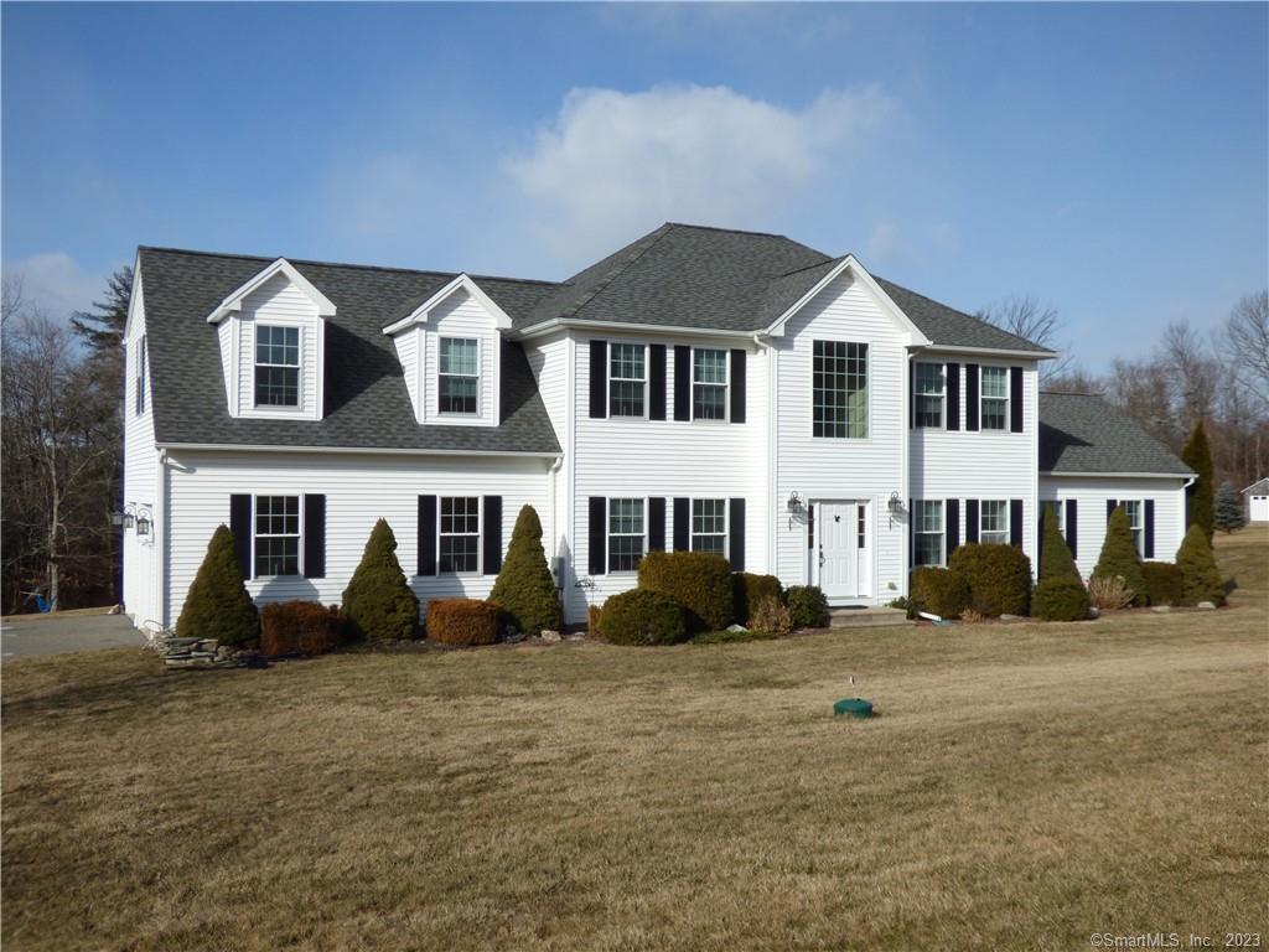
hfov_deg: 52.6
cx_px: 634
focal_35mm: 35
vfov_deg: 40.7
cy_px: 476
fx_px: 1283
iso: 100
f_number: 3.4
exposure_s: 1/1600
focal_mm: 6.18
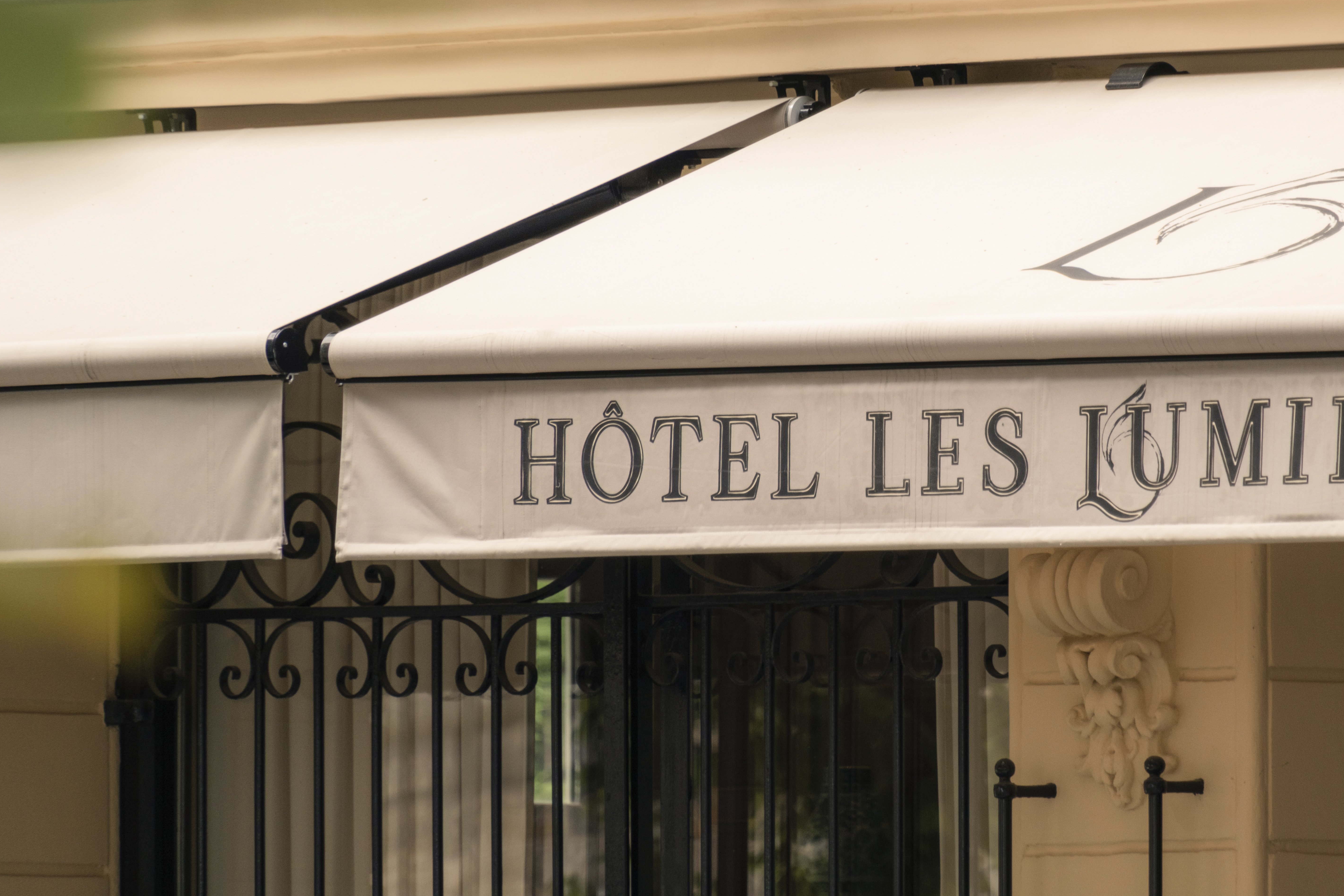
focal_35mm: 609
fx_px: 22735
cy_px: 358
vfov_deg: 2.3
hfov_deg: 3.4
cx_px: 884
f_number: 6.3
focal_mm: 300
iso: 125
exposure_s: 1/250
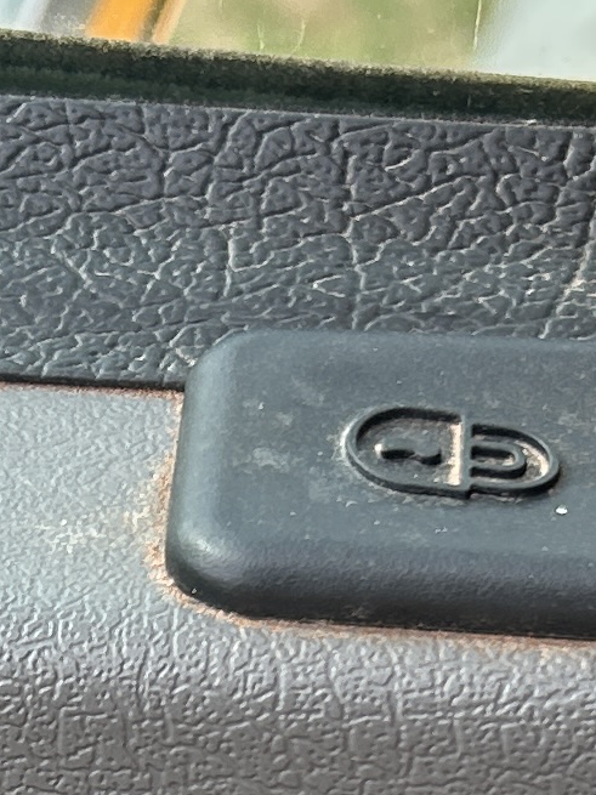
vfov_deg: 12.0
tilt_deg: -42.5
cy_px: 1017
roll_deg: +0.0
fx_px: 3674
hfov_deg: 9.2
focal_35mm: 160
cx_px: -89
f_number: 1.5
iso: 50
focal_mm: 5.7
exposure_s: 1/696
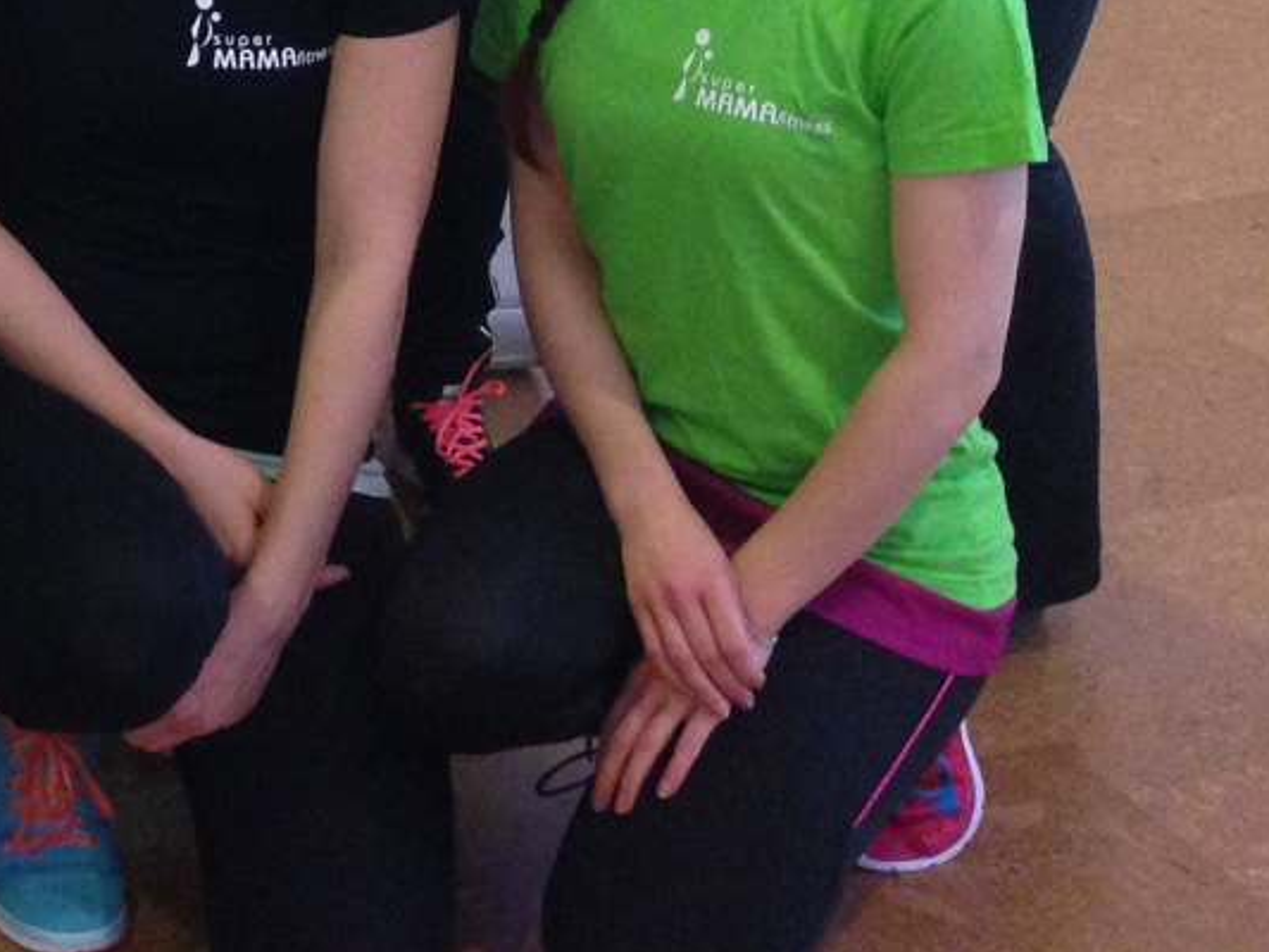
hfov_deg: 18.7
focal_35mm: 101
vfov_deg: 13.7
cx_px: -129
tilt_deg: -10.5
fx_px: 3703
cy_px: -495
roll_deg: +1.1
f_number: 2.4
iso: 320
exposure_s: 1/20
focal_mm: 4.12
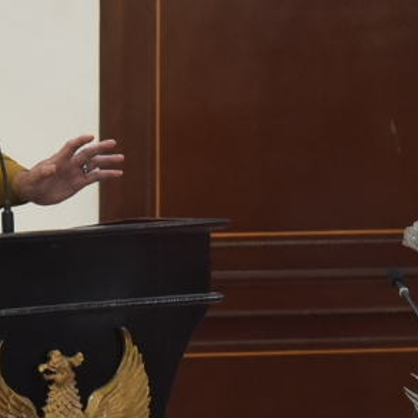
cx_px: 1
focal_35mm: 400
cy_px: 278
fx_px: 5465
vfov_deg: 4.4
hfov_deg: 4.4
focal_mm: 85
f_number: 4.5
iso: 3200
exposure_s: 1/125
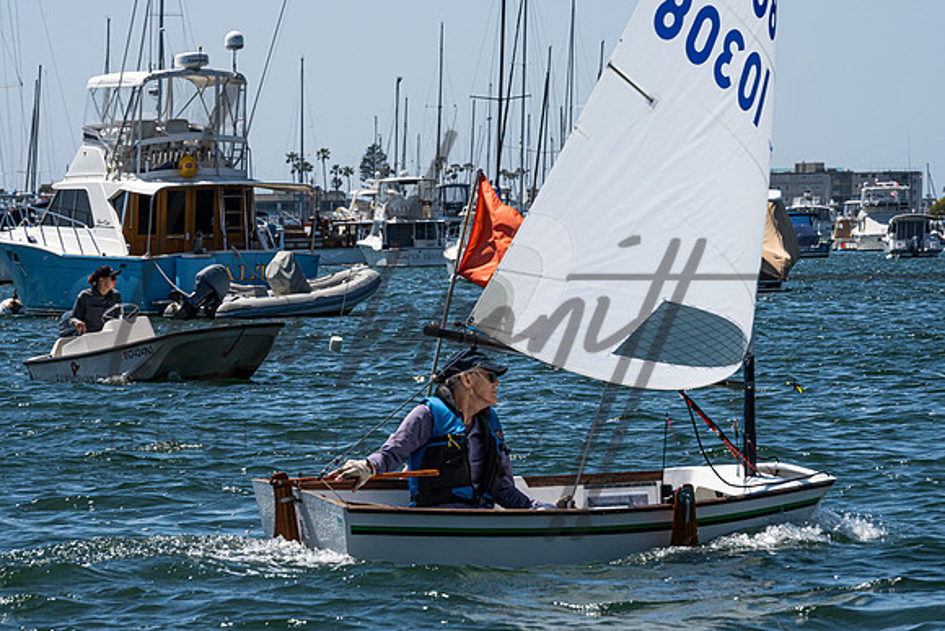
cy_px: 326
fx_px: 6634
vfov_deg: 5.4
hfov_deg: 8.1
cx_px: 465
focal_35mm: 253
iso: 250
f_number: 16
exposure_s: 1/640
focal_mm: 200
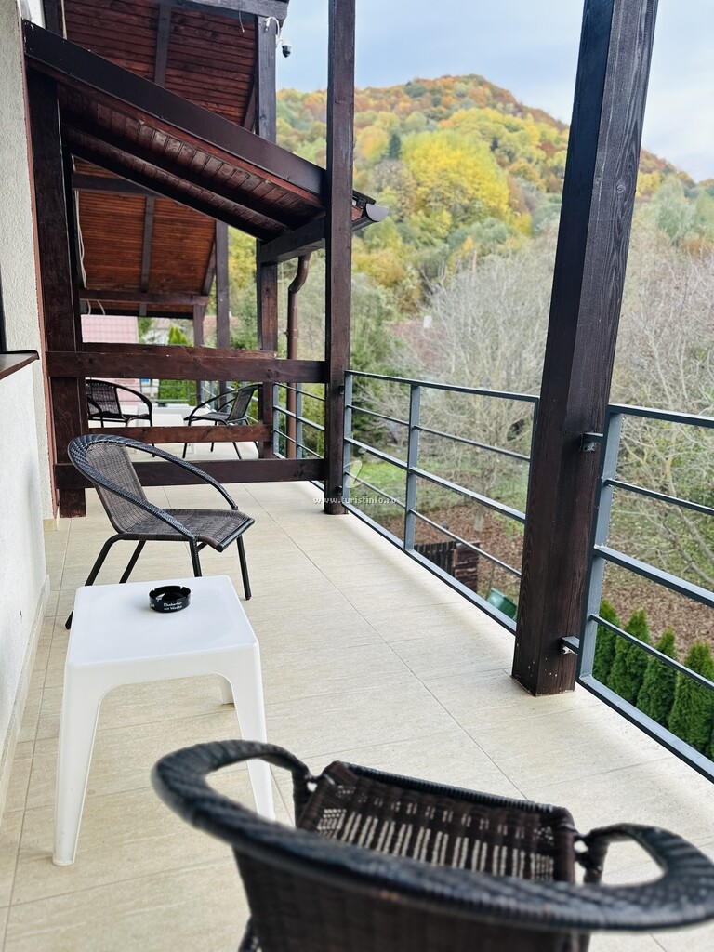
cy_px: 476
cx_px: 357
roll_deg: -2.8
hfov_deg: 56.8
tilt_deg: -11.3
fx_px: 660
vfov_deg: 71.6
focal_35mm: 24
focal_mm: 6.86
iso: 160
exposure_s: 1/100
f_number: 1.78
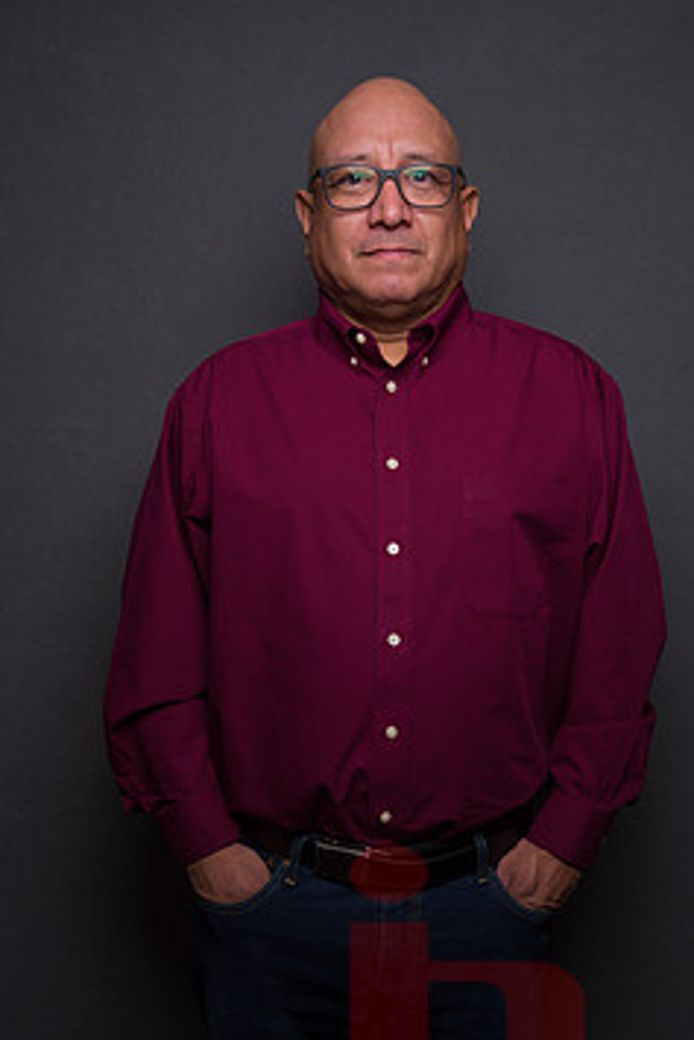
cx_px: 363
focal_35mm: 38
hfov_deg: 35.1
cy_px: 592
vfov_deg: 50.5
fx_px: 1098
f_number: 7.1
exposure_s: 1/125
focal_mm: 30
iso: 100
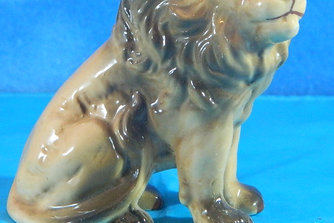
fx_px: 1151
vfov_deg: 11.0
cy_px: 59
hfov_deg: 16.5
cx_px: 138
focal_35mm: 124
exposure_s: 1/25
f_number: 4
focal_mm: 12.6
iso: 400
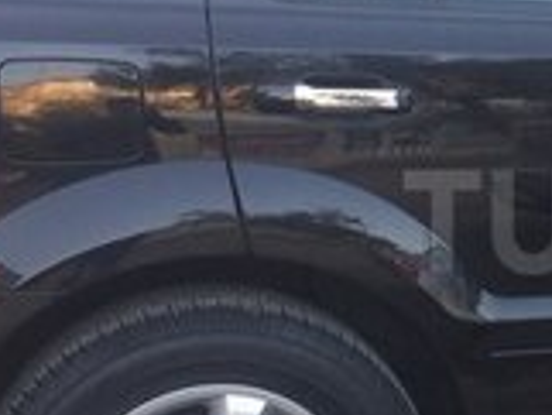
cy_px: 221
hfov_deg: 15.6
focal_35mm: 119
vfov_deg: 12.5
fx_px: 1899
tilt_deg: -12.3
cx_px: 754
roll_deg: -0.6
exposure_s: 1/50
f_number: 2.2
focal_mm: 4.15
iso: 32
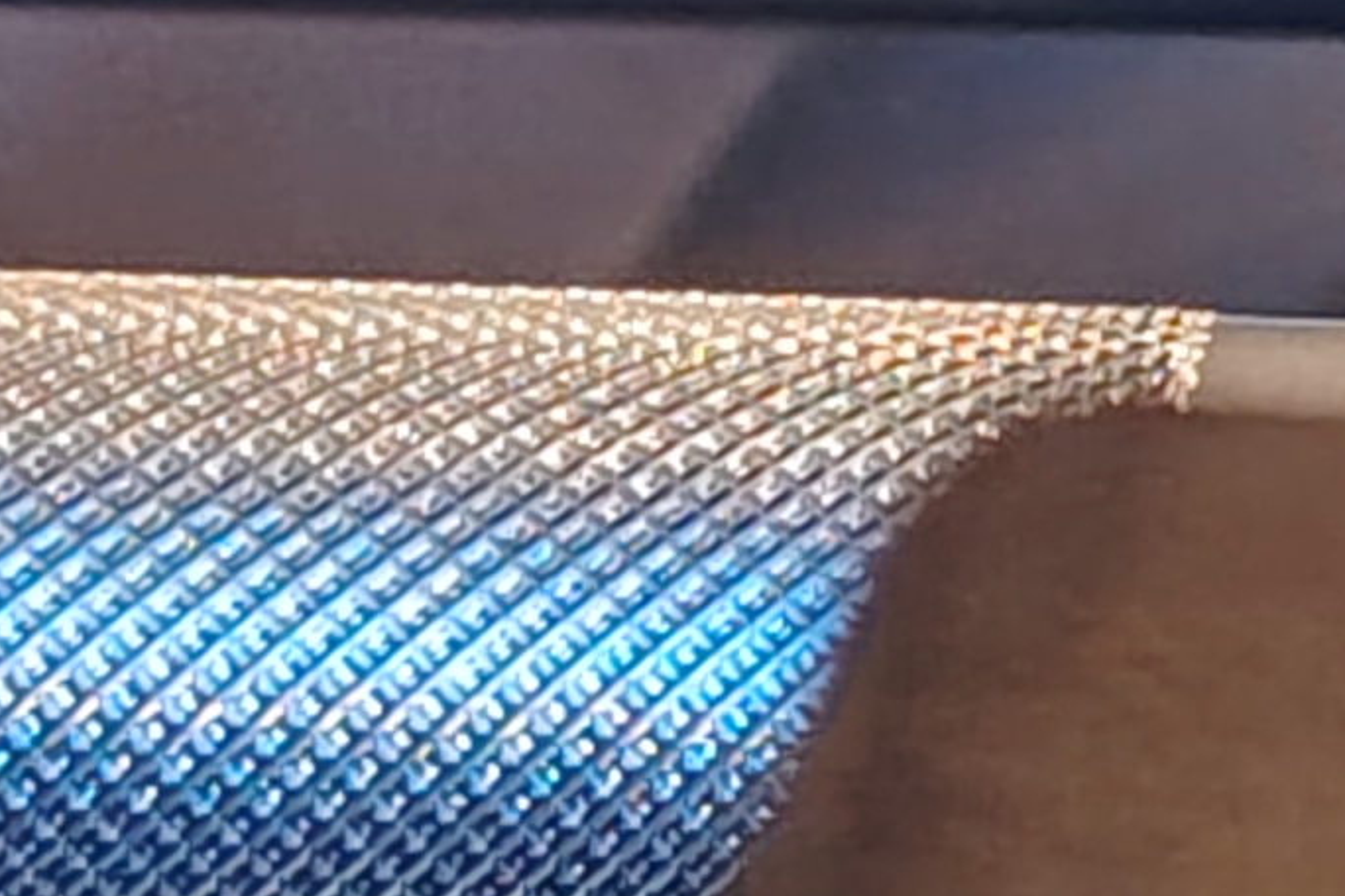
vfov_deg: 4.8
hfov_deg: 7.1
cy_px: -472
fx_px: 10684
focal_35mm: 286
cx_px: 2250
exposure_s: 1/33.3
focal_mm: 5.25
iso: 406
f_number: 1.75
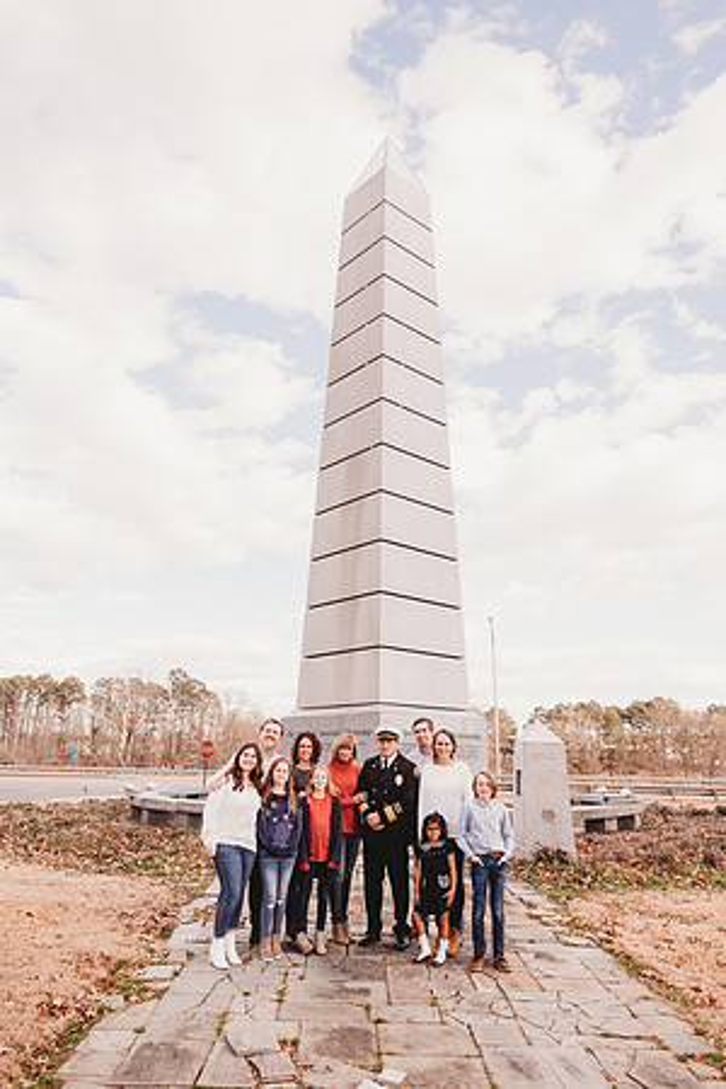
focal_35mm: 24
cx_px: 363
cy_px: 544
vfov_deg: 73.7
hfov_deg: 53.1
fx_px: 726
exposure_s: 1/400
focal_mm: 24
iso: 100
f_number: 3.5
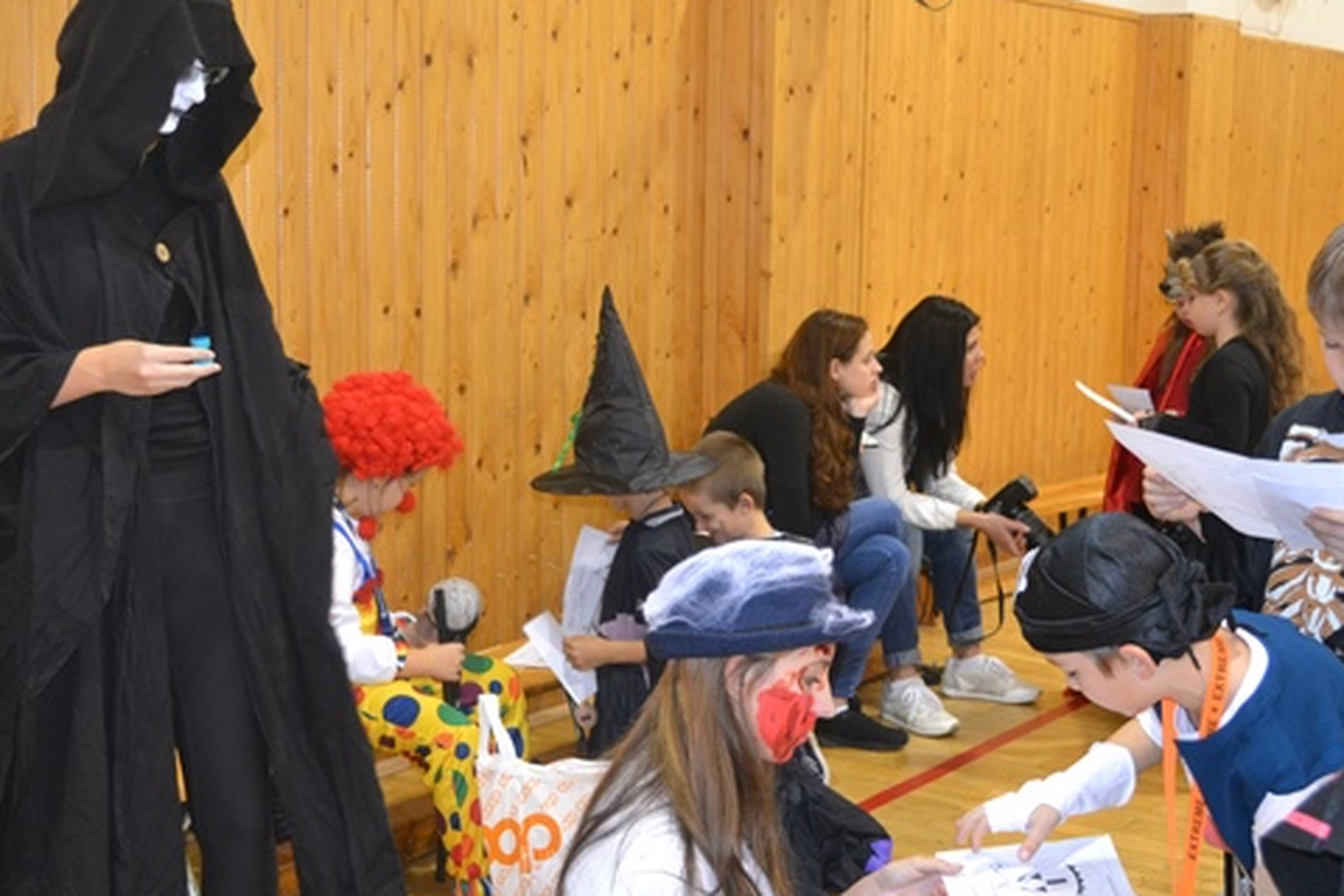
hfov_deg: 38.2
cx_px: 686
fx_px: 1941
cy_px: 427
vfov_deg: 26.0
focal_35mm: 52
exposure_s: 1/60
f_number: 4.2
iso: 1400
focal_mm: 26
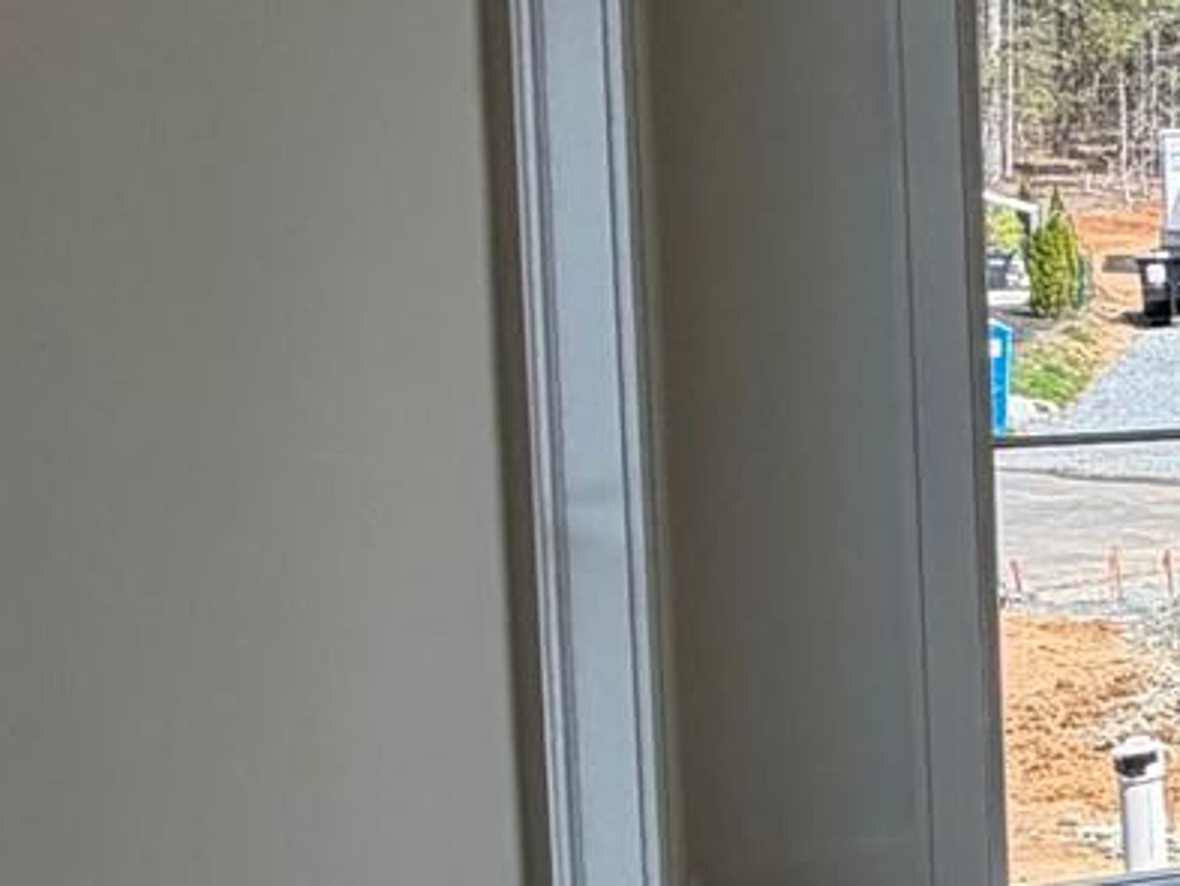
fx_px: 2489
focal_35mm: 73
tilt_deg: -2.8
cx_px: 2663
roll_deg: +0.0
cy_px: 309
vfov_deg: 20.1
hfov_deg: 16.1
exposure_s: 1/365
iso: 50
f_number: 2.2
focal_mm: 2.22
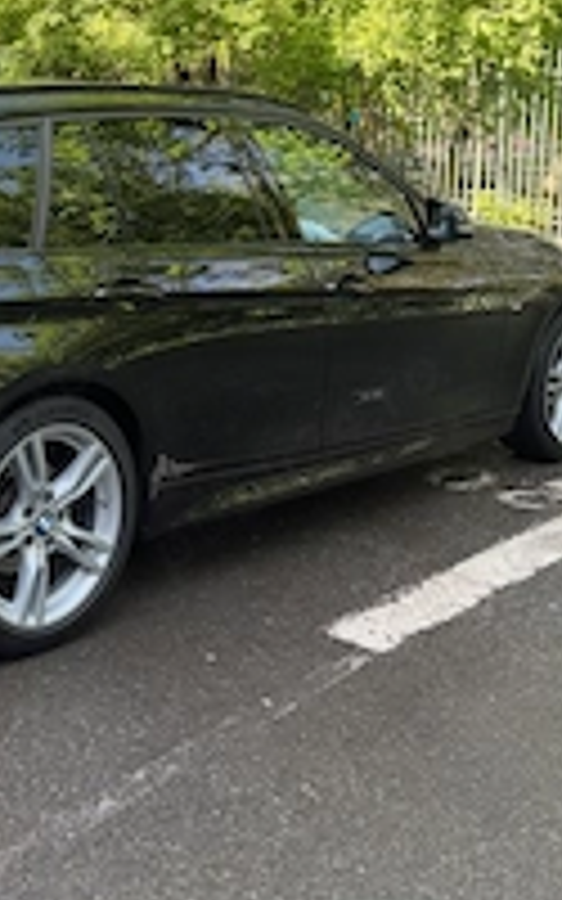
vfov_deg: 38.0
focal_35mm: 51
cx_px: 36
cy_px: 166
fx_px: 1250
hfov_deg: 24.5
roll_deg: -0.6
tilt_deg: -5.1
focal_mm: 6.76
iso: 160
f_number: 1.78
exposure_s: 1/219
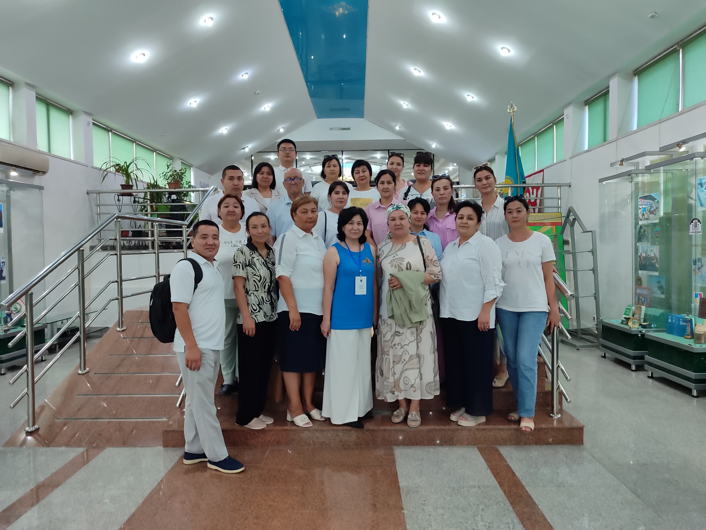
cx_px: 353
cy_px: 265
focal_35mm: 25
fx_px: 510
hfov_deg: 69.4
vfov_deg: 54.9
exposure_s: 1/20
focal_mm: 5.95
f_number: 1.89
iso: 250
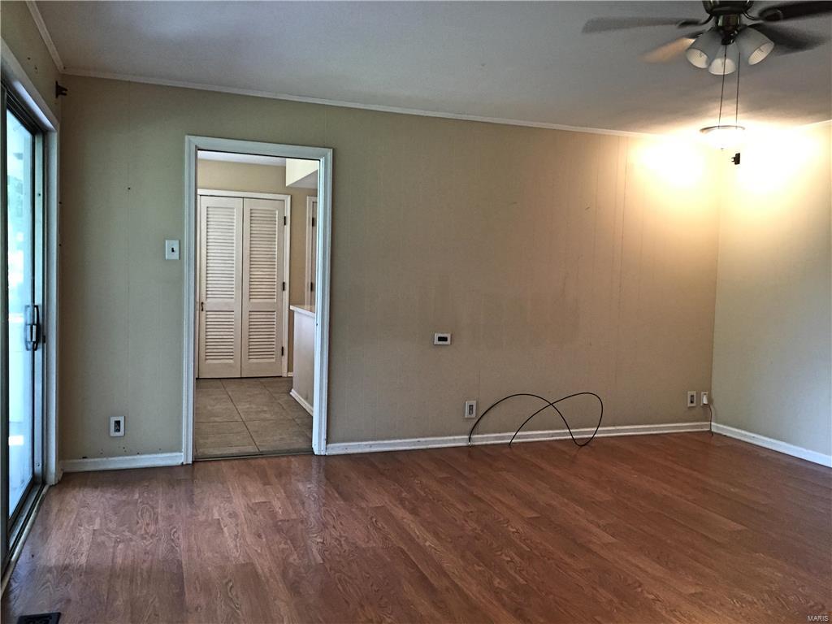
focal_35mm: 29
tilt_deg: -2.3
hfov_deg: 61.7
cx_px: 416
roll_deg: -1.4
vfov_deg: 48.2
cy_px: 312
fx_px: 697
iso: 160
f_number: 2.2
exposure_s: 1/30
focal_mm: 4.15
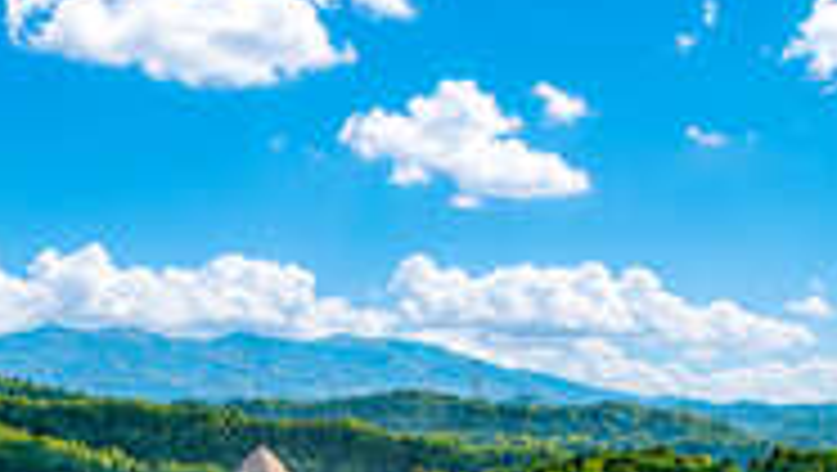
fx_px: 2110
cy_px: 944
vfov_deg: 11.5
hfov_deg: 22.2
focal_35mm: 95
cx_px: 207
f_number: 2.8
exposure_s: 1/160
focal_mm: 8.38
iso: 100
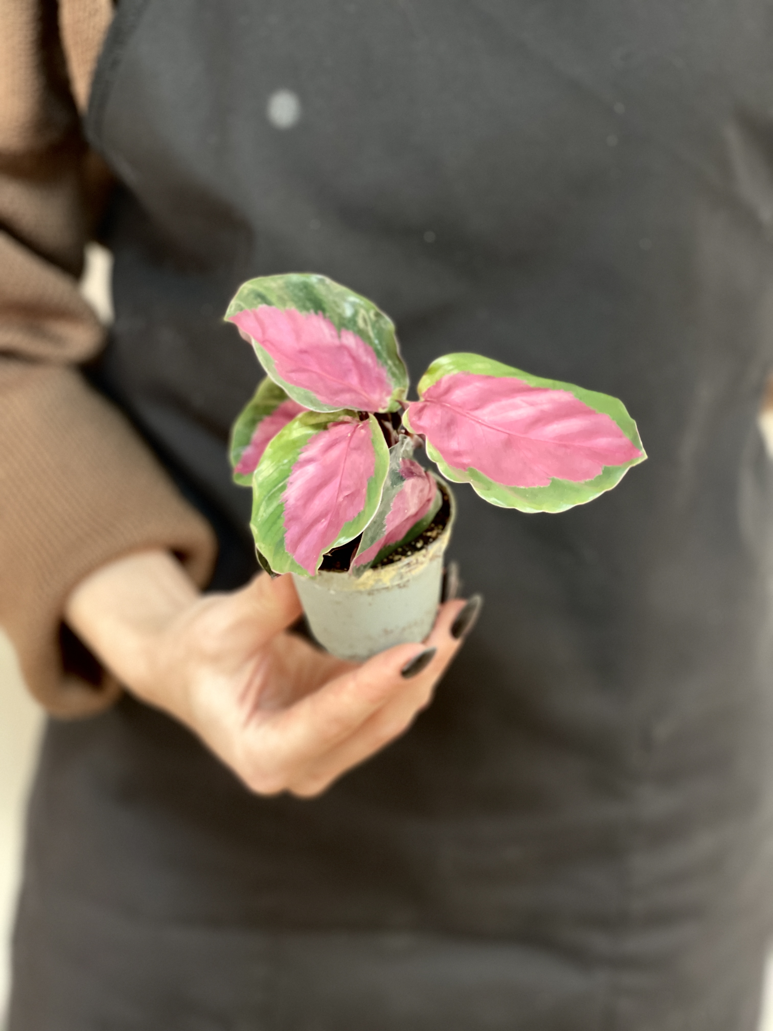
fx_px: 1906
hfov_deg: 22.9
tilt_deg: -29.3
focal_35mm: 64
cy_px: 516
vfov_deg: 30.3
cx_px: 386
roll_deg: +0.6
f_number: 2.2
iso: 200
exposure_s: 1/33
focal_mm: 7.5
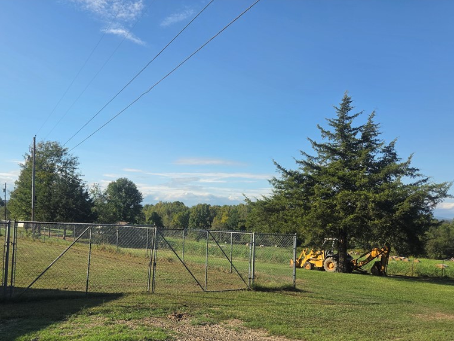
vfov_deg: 44.9
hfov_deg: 57.6
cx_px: 171
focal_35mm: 31
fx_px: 407
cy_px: 224
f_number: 1.8
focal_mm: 5.4
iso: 80
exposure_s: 1/3637
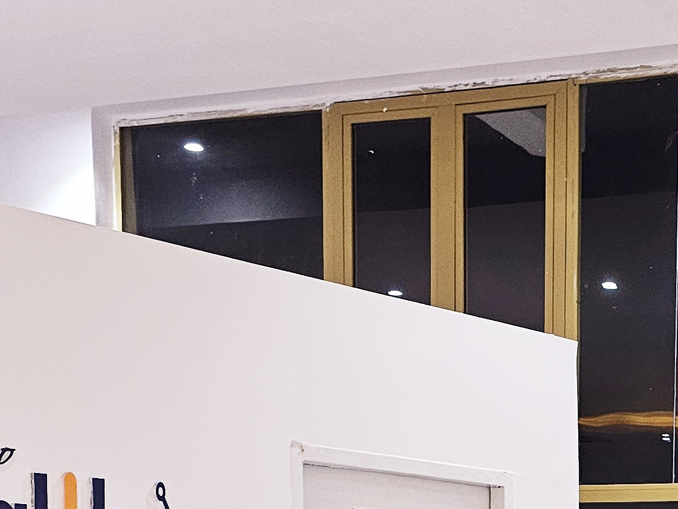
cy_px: 800
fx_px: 1645
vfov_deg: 15.9
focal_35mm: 84
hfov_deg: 22.5
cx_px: 663
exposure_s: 1/100
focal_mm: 6.3
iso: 500
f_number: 1.7
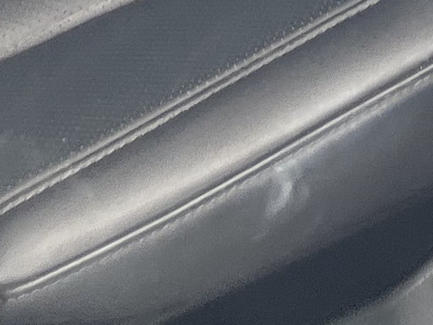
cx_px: 406
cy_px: -910
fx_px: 2539
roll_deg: -7.2
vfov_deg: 6.2
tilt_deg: -27.9
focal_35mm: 203
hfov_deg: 9.7
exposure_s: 1/172
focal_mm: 5.1
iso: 64
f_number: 1.6
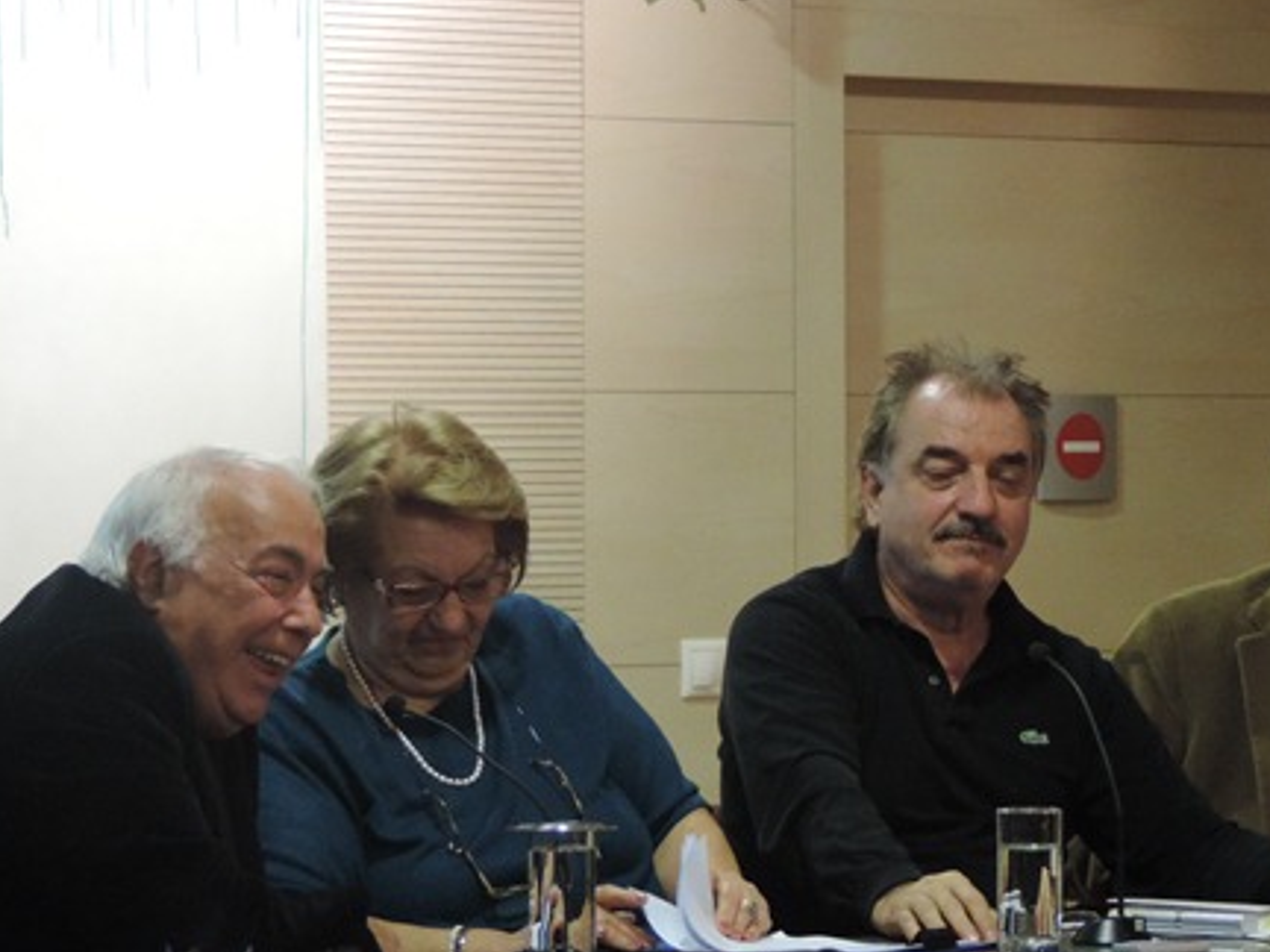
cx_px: 767
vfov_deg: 7.4
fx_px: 7338
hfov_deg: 9.9
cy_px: 364
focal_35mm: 200
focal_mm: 24
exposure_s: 1/15
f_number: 4.3
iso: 800
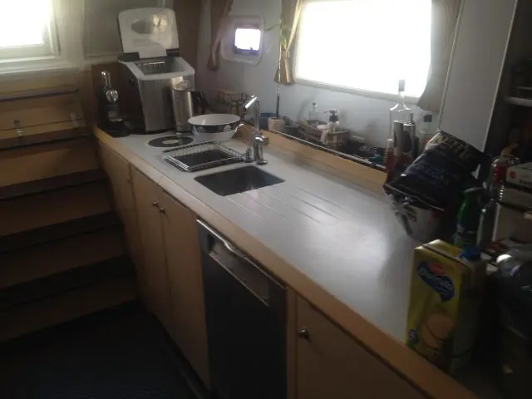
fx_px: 538
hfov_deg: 52.6
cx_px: 266
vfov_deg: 40.7
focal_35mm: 35
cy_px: 200
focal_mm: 4.28
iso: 64
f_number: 2.4
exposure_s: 1/30
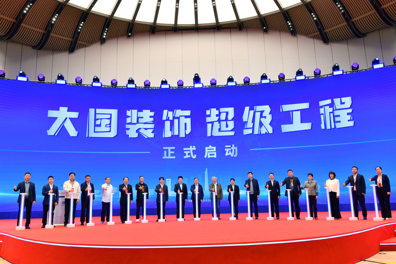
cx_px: 198
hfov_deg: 63.7
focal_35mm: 29
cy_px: 132
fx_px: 319
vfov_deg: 45.0
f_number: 8
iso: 1000
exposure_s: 1/250
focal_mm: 29
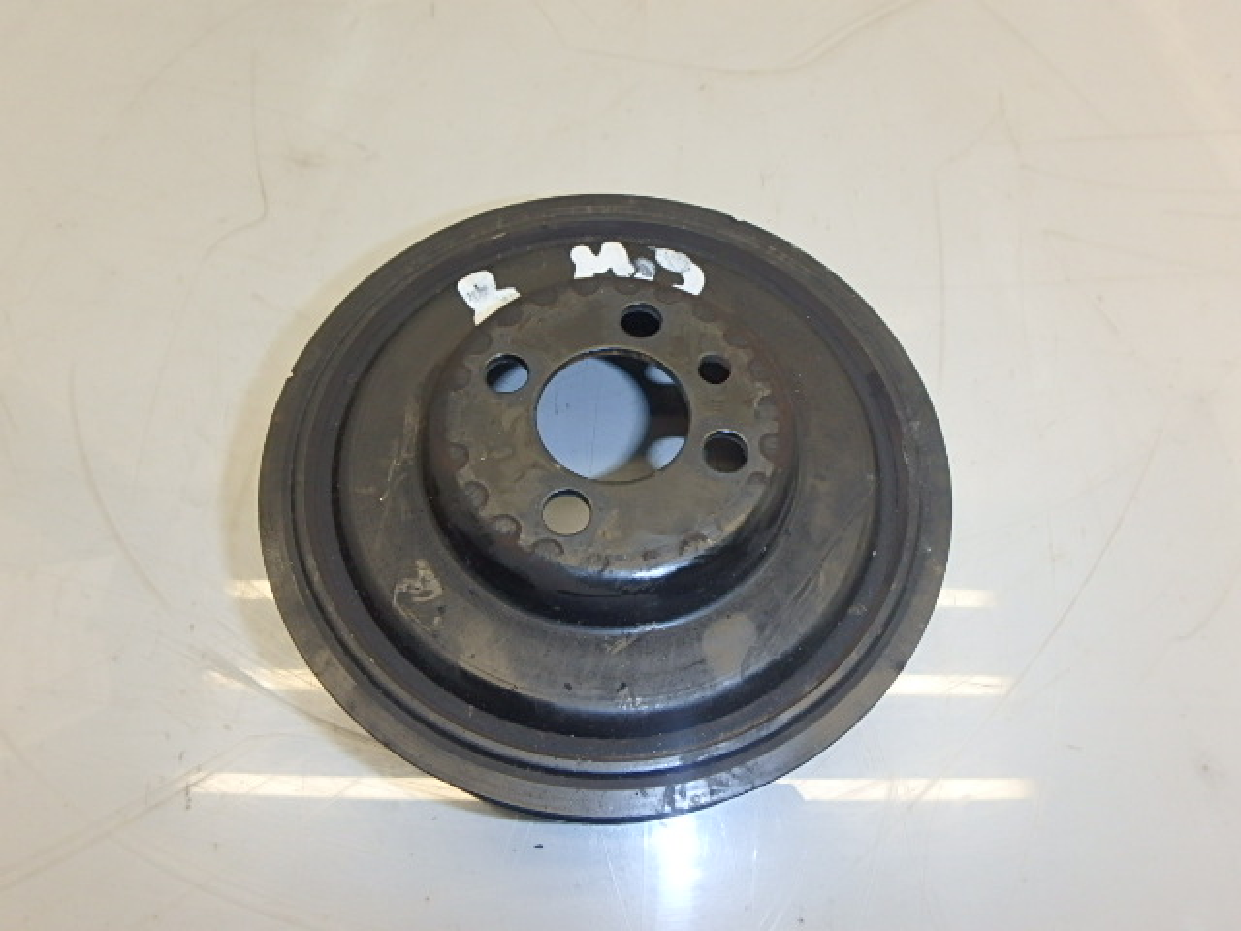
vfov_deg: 63.4
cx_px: 620
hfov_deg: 79.0
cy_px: 466
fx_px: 753
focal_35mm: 21
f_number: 6
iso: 200
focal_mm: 3.7
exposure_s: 1/30
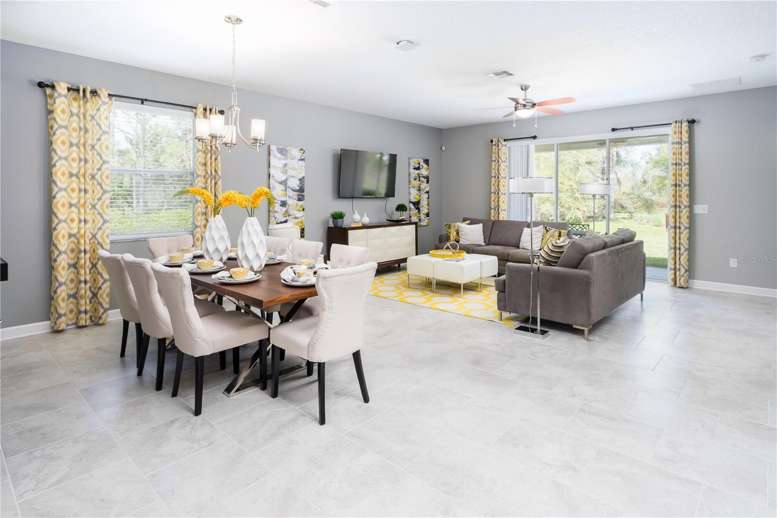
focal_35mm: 18
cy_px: 259
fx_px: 388
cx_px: 388
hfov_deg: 90.0
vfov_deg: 67.4
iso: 320
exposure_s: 1/160
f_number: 8
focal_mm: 18
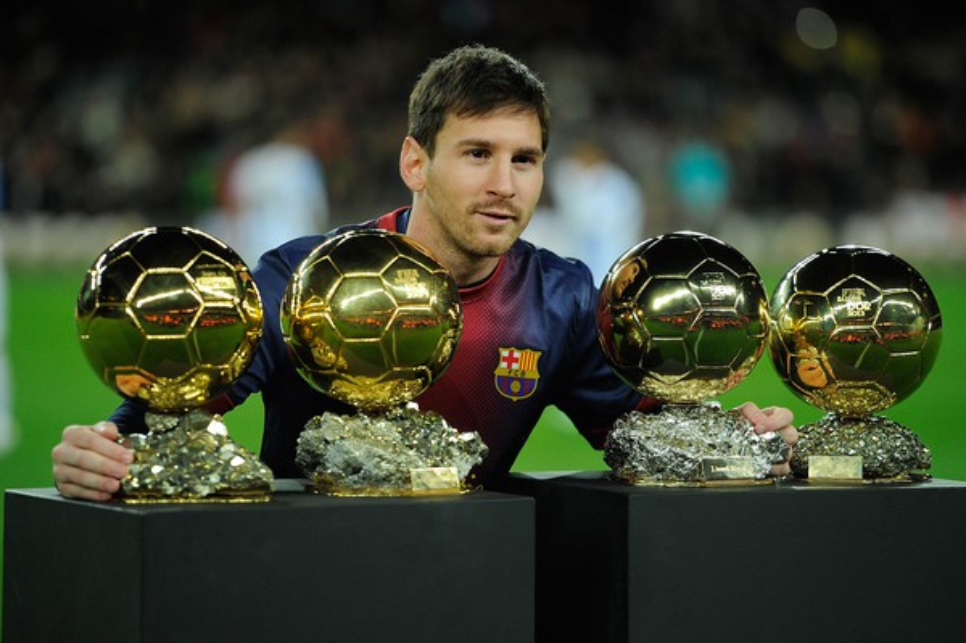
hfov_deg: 10.3
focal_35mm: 200
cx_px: 483
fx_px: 5362
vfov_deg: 6.9
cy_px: 322
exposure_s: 1/1000
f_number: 2.8
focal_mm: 200
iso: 1600
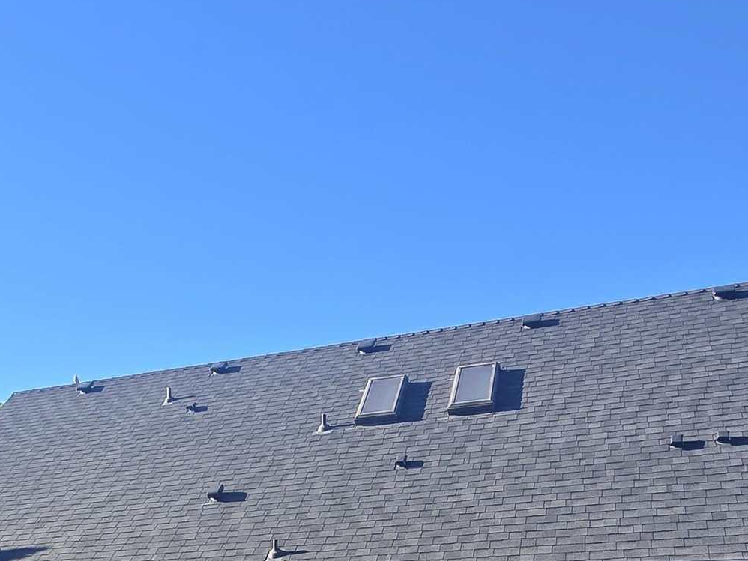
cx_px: 160
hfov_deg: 44.7
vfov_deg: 30.2
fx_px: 865
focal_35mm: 40
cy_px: 685
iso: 50
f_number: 2.2
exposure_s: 1/790
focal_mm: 2.2
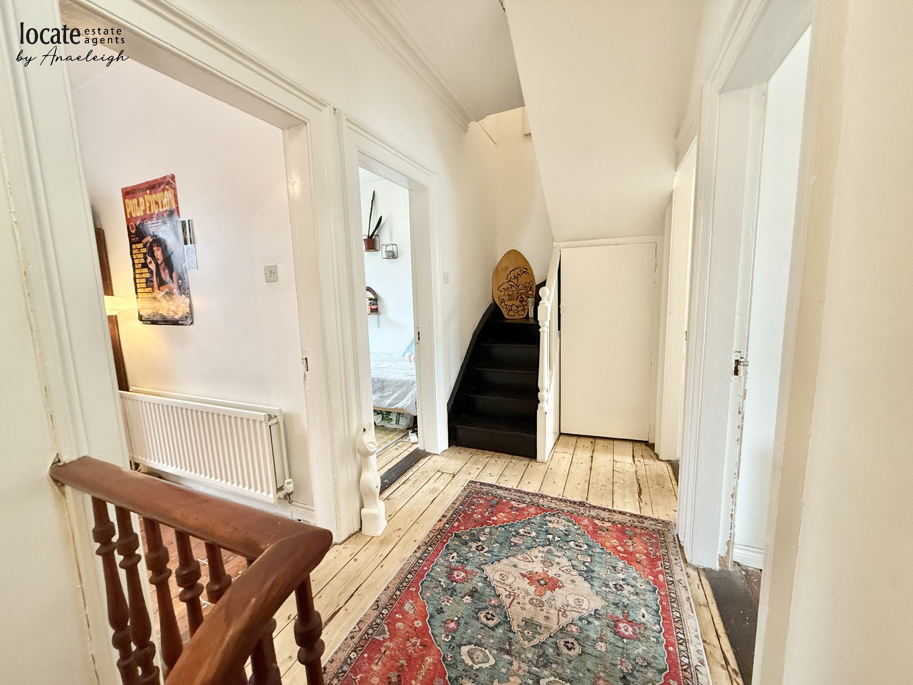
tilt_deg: -6.1
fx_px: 369
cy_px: 342
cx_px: 456
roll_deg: +2.6
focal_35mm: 14
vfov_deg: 85.7
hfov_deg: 102.1
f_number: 2.2
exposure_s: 1/73
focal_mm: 2.22
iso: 400
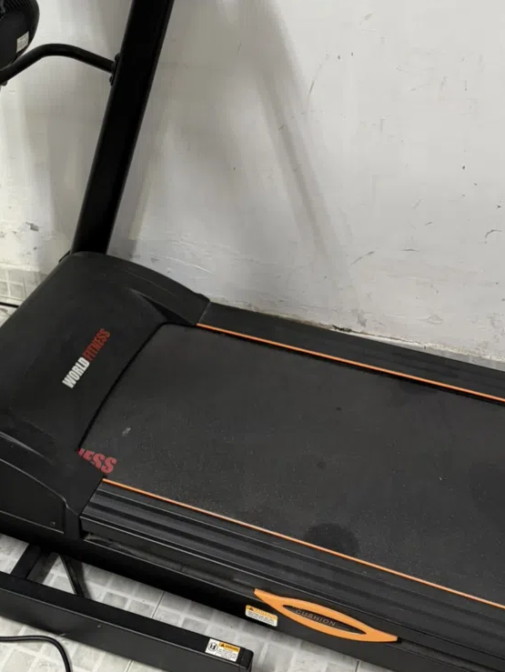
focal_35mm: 48
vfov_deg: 37.1
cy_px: 68
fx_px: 933
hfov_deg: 30.2
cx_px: 194
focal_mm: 5.96
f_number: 1.6
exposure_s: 1/50
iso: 160
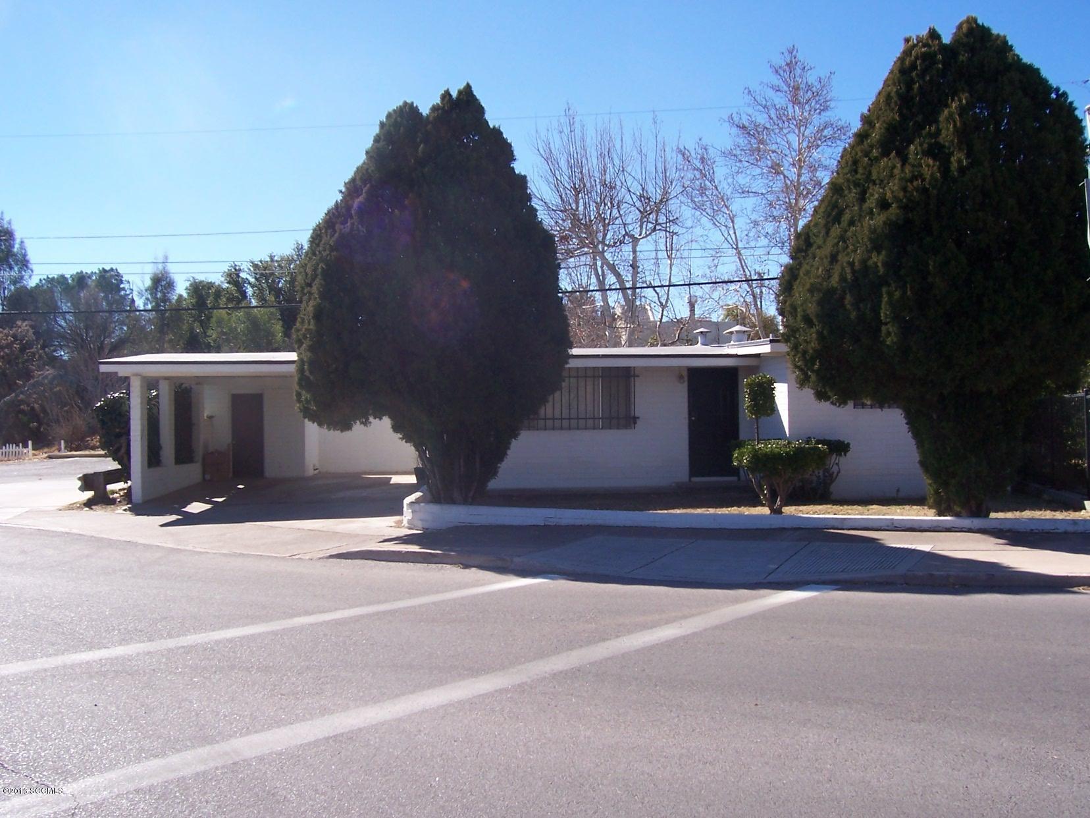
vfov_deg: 41.8
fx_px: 1071
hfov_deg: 54.0
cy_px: 409
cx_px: 545
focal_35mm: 34
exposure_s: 1/350
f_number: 5.6
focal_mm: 5.6
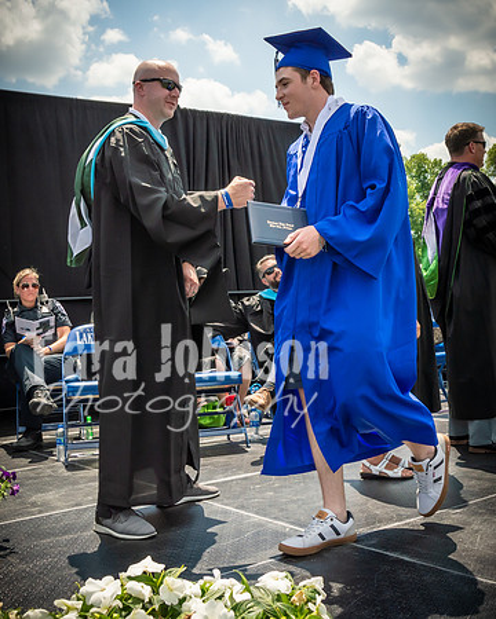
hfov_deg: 37.6
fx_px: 726
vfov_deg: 46.2
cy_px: 278
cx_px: 293
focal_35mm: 40
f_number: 7.1
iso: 200
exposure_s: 1/800
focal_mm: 17
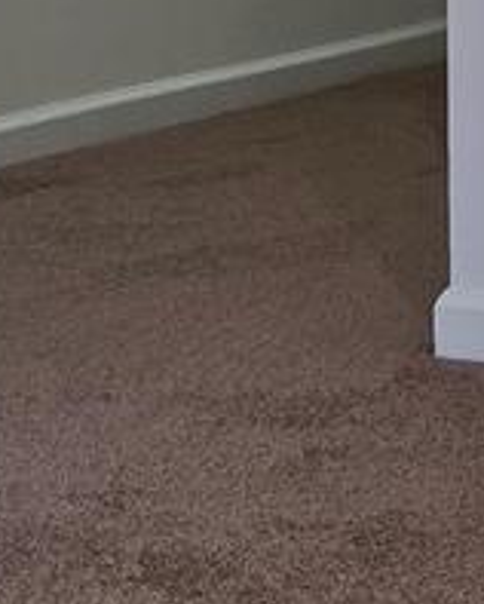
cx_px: 447
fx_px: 2932
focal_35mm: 164
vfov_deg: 10.8
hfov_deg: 9.4
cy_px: -576
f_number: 1.7
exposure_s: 1/120
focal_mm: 6.3
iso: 125
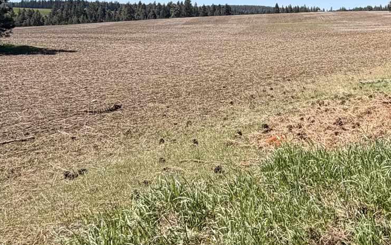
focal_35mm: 46
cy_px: 41
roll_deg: -1.0
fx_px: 490
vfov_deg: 27.3
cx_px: 299
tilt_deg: -0.9
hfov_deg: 42.0
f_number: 2.2
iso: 25
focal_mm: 2.22
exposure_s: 1/770
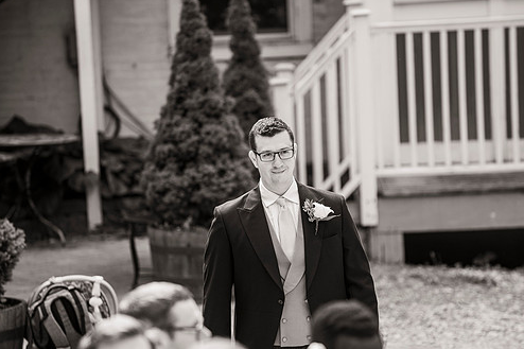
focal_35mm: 235
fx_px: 3419
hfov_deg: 8.8
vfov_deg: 5.8
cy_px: 200
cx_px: 272
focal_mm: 200
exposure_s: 1/2500
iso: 640
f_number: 3.5
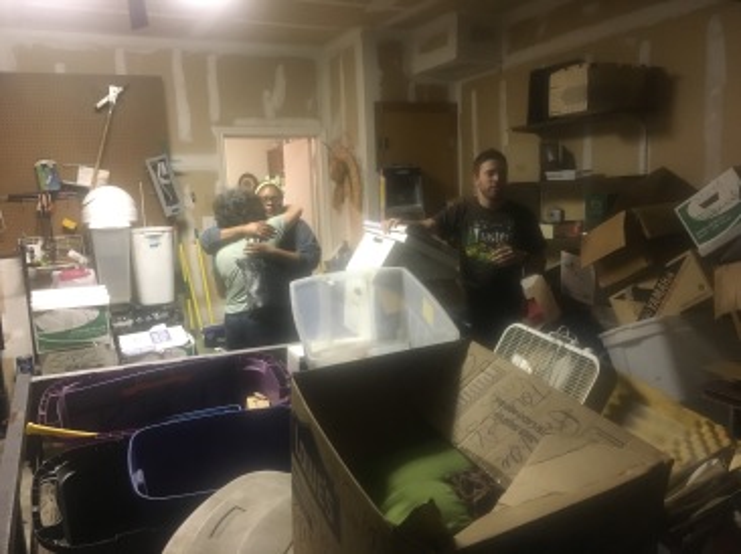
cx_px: 370
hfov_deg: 61.7
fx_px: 620
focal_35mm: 29
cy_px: 277
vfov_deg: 48.2
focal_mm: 4.15
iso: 200
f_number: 2.2
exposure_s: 1/15
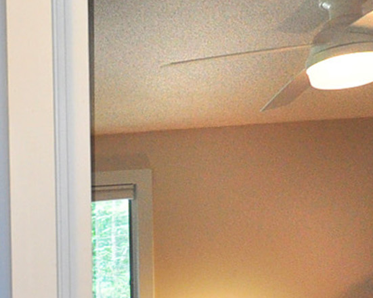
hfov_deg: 21.8
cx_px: -172
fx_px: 817
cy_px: 399
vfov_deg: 19.0
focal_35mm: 74
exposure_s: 1/60
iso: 800
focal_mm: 10
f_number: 4.5
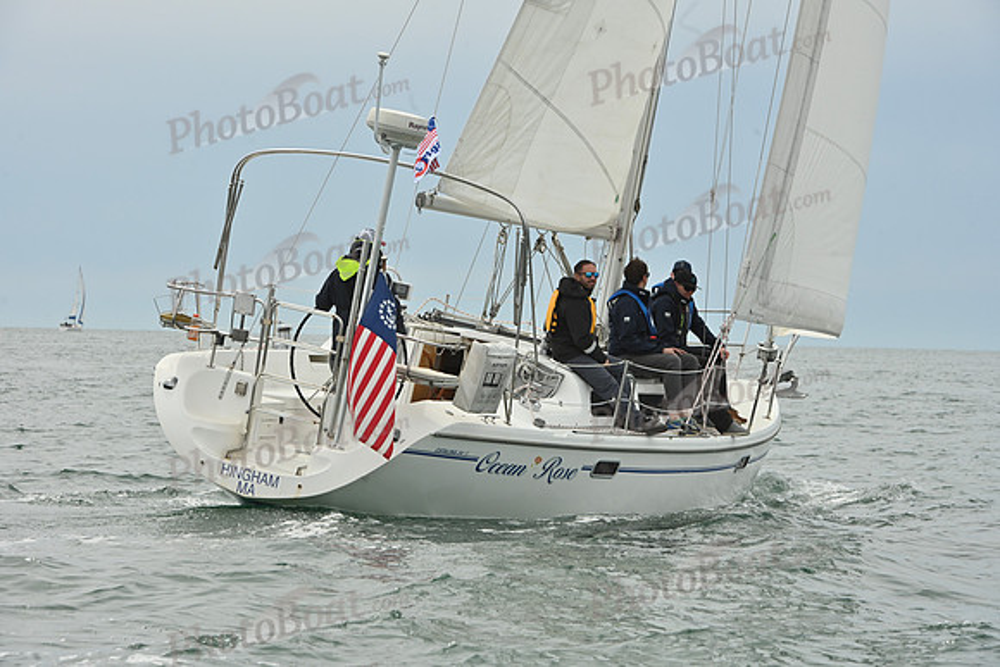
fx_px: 4306
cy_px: 334
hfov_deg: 13.2
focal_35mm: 155
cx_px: 500
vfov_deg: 8.9
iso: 320
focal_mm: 155
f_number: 13
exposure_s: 1/800
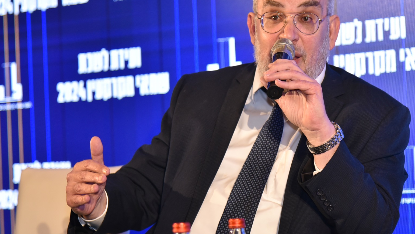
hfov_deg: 13.4
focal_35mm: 161
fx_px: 1772
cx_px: 238
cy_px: 94
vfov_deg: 7.5
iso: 1600
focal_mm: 105
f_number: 4
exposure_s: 1/125
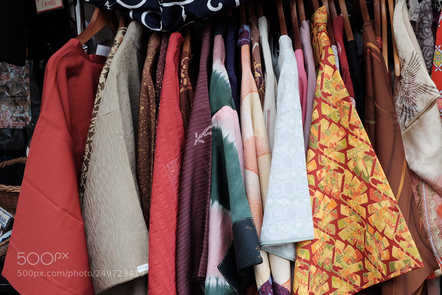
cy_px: 148
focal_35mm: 53
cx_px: 221
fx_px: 651
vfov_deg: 25.5
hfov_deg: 37.5
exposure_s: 1/140
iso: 400
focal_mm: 35
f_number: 5.6
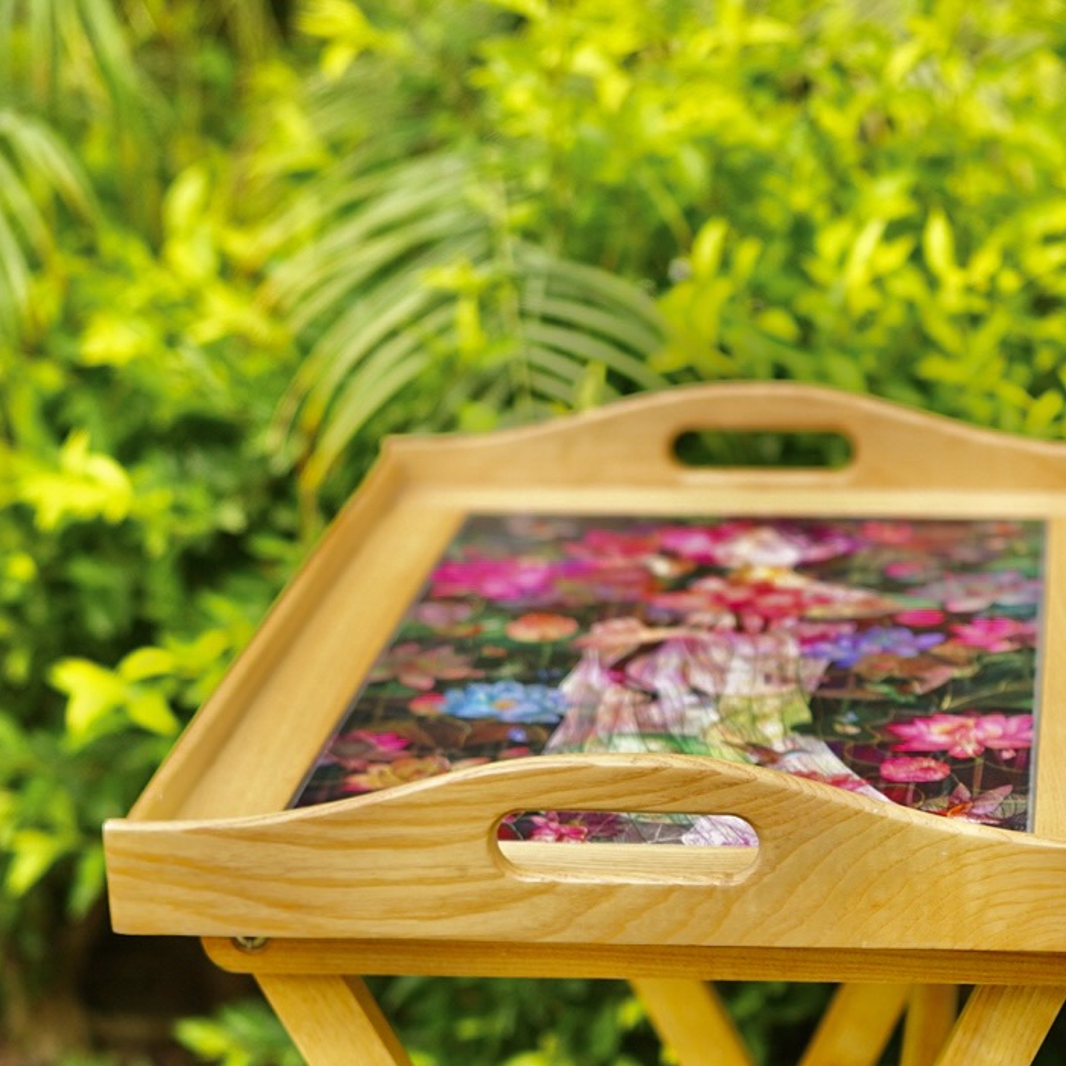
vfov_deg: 16.7
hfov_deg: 17.0
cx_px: 814
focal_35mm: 102
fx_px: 3554
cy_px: 1033
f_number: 2
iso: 200
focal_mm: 35
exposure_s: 1/160
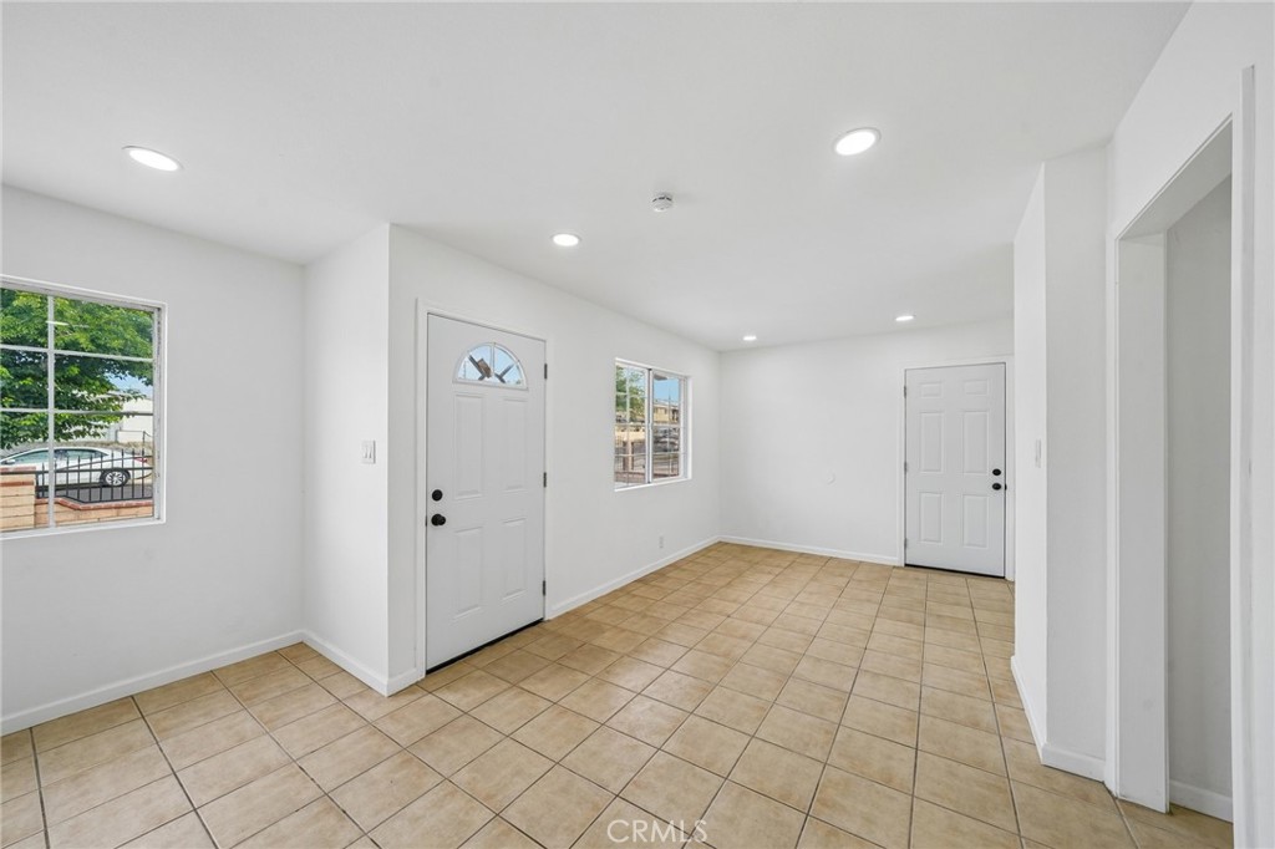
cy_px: 424
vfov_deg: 90.0
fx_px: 425
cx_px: 638
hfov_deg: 112.6
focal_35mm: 12
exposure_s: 1/30
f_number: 8
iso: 125
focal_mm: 12
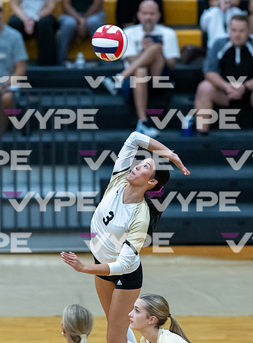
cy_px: 179
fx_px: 4240
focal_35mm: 430
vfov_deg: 4.6
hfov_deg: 3.4
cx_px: 106
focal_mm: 200
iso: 3200
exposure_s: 1/1600
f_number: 2
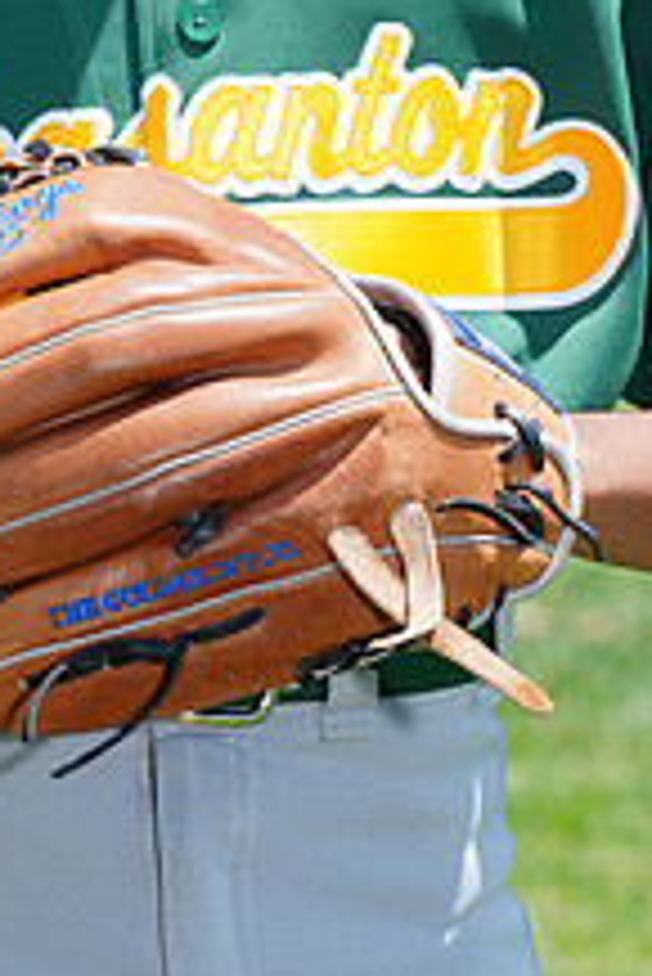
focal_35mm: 499
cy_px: -220
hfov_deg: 2.8
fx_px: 13534
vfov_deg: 4.1
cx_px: 164
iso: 200
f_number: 10
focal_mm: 187
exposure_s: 1/200
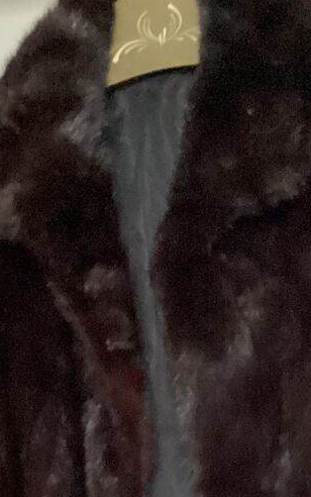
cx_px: 249
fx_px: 1206
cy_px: 599
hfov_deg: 14.6
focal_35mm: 89
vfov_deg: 21.6
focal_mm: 3.3
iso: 640
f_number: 2.4
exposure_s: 1/17
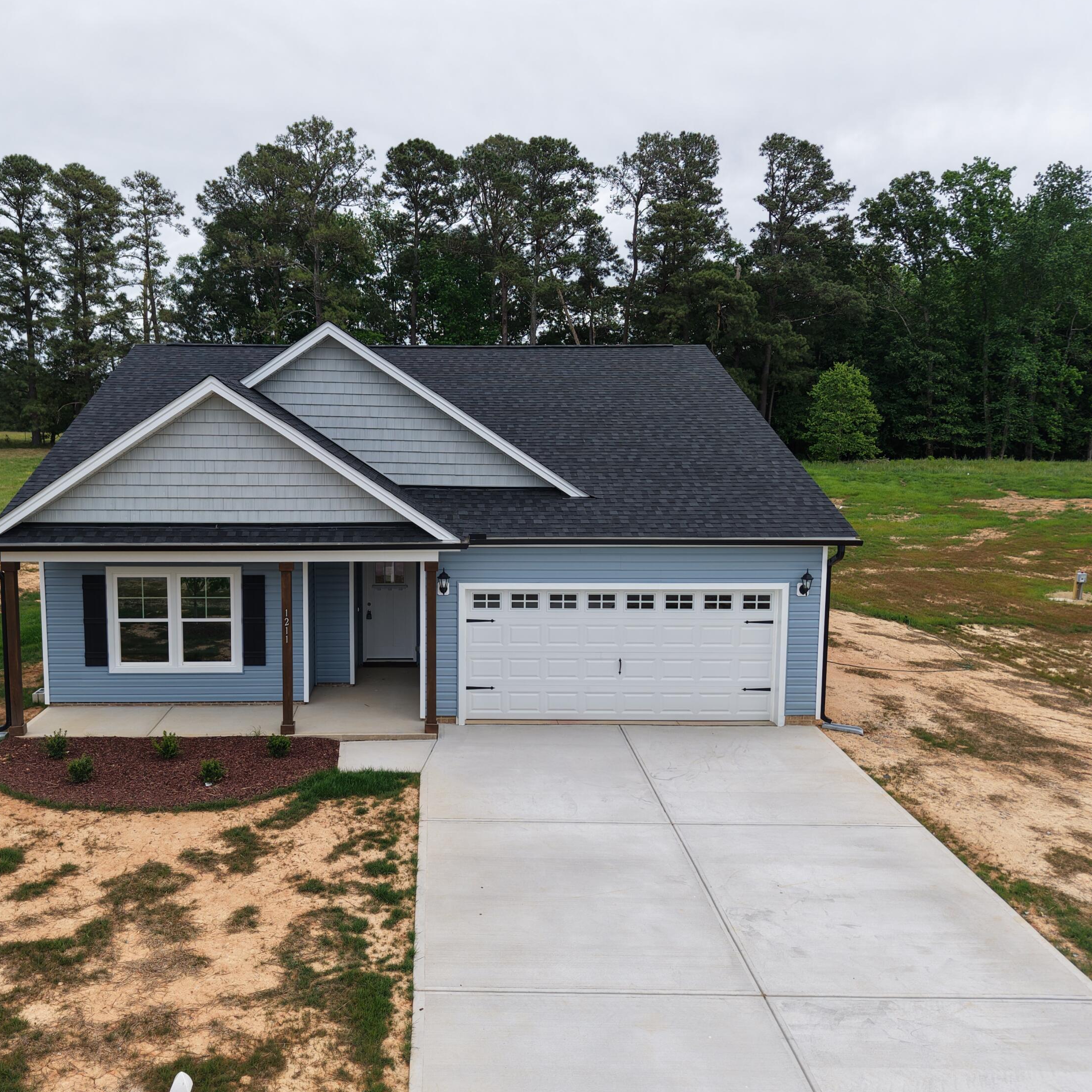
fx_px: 1035
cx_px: 434
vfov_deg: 55.6
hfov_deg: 55.2
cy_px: 553
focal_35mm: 29
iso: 170
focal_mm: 8.67
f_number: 1.8
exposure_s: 1/4000
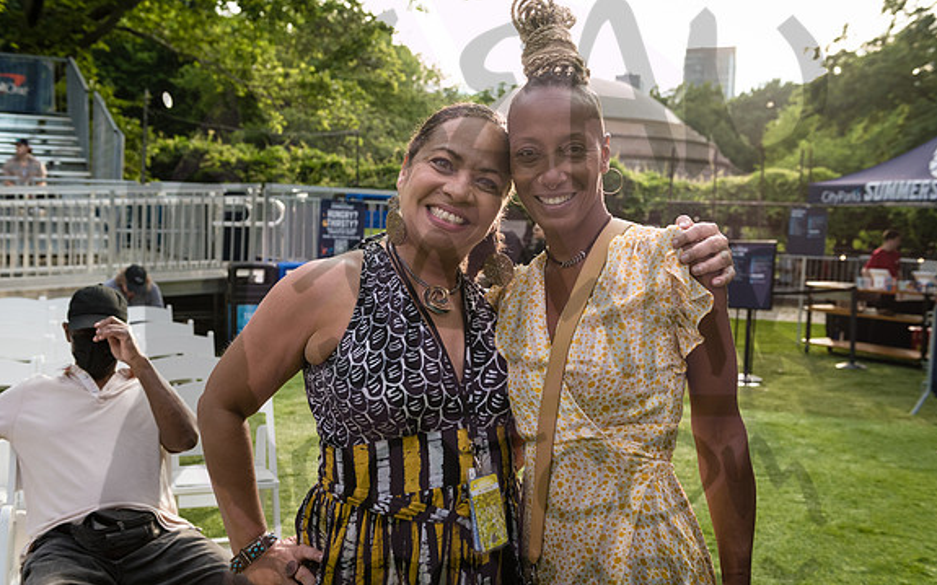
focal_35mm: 36
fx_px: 919
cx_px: 469
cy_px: 302
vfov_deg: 35.3
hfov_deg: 54.0
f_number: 4.5
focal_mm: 35
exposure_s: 1/1600
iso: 1250
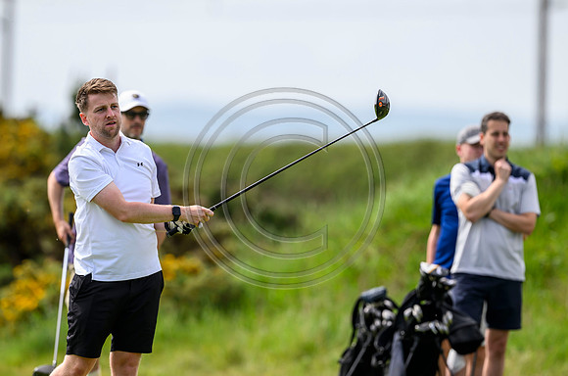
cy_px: 165
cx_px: 258
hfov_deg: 4.5
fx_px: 7173
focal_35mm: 456
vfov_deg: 3.0
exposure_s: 1/2500
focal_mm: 400
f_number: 4
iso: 500
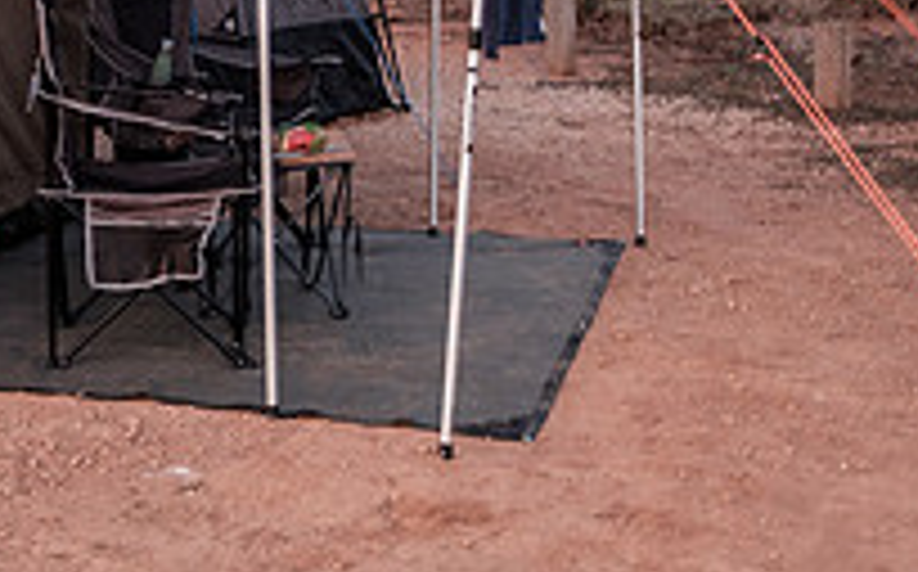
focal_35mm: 87
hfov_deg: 22.3
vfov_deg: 14.5
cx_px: -126
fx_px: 2174
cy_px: -92
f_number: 4
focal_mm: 20
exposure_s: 1/12
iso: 800
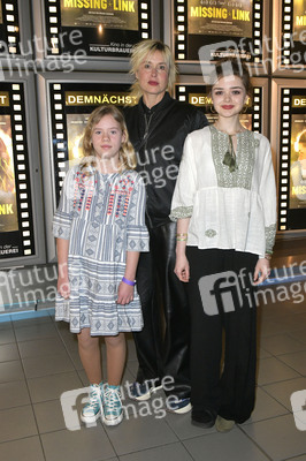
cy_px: 230
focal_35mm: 31
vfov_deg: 60.3
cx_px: 153
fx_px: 396
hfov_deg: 42.3
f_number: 6.3
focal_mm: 31
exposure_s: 1/250
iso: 2500
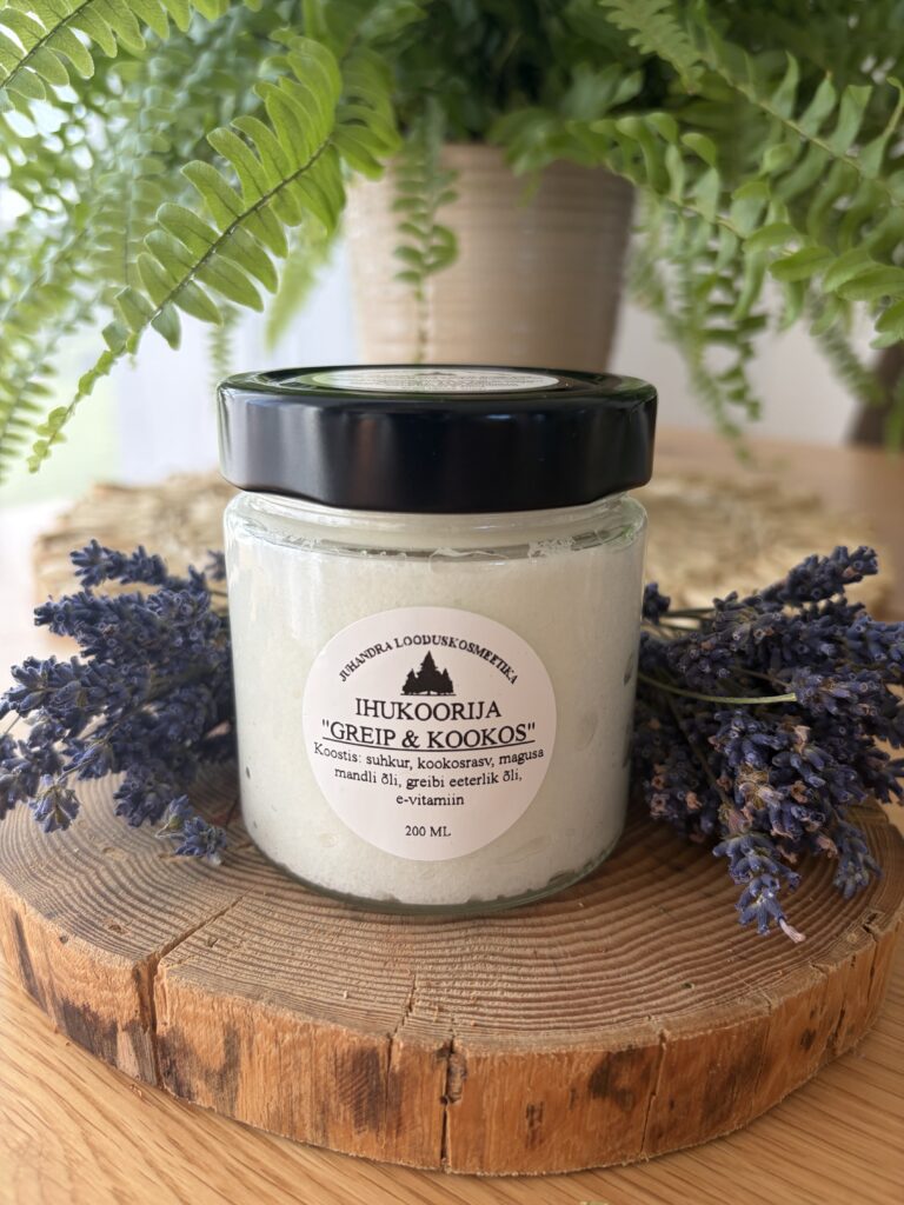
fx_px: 905
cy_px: 602
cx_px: 452
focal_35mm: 26
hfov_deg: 53.1
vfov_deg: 67.3
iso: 40
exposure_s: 1/232
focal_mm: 5.96
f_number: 1.6
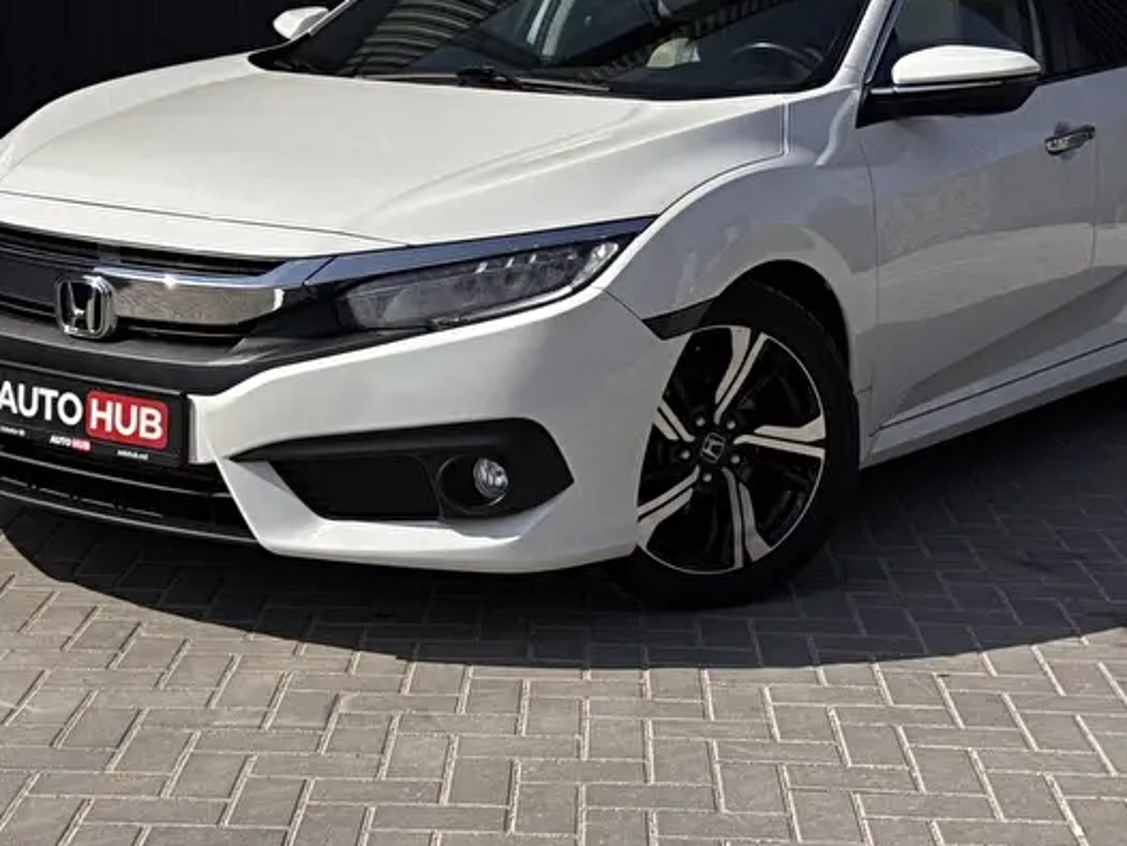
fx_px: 2378
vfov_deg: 20.0
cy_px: 225
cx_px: 574
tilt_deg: -5.8
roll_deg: -2.1
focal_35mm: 73
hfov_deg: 26.7
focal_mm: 6.76
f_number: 1.78
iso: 80
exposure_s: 1/12500
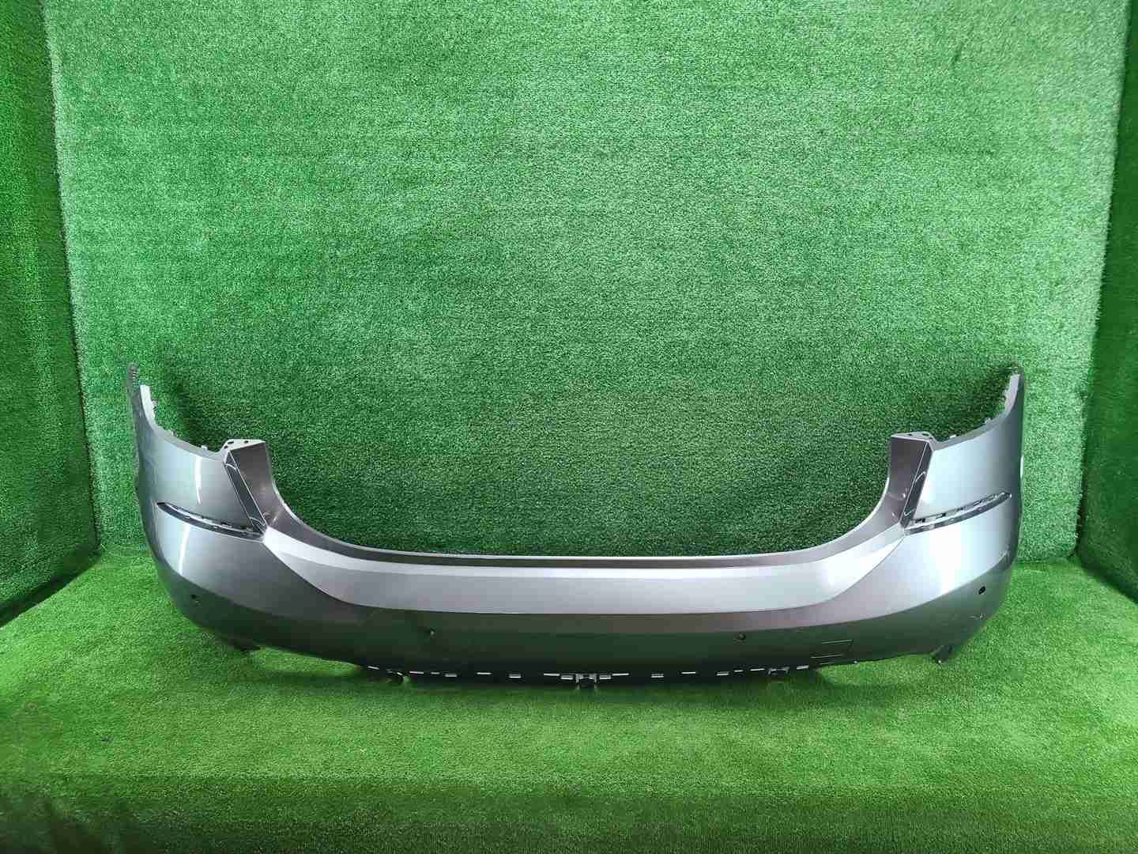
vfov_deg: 53.1
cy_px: 427
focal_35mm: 26
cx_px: 569
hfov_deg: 67.3
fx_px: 855
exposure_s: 1/50
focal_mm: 5.4
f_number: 1.8
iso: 222
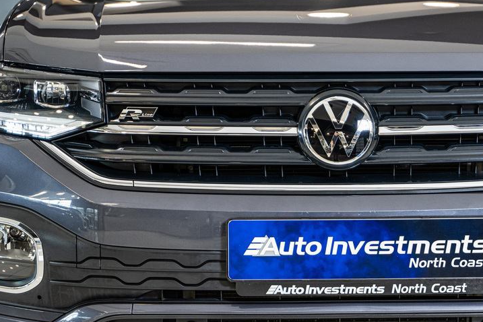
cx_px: 341
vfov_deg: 12.8
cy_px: 136
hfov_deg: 19.0
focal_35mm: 107
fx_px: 1435
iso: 640
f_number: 2.8
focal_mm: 75
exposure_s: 1/160
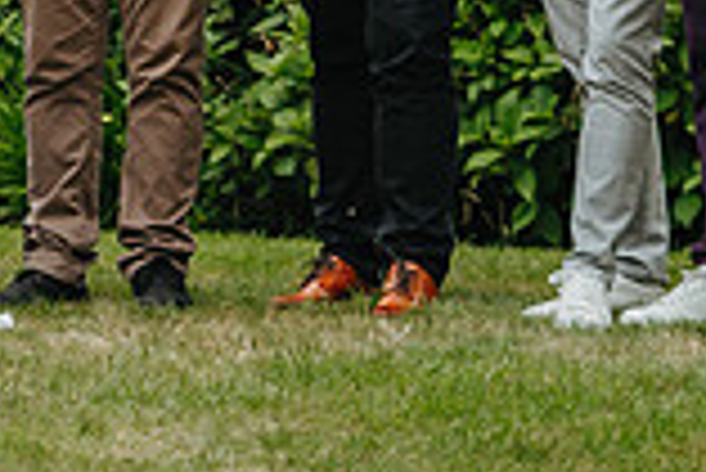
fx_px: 6163
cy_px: -366
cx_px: -207
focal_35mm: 314
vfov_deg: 4.3
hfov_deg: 6.5
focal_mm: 85
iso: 200
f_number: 2.8
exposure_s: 1/640
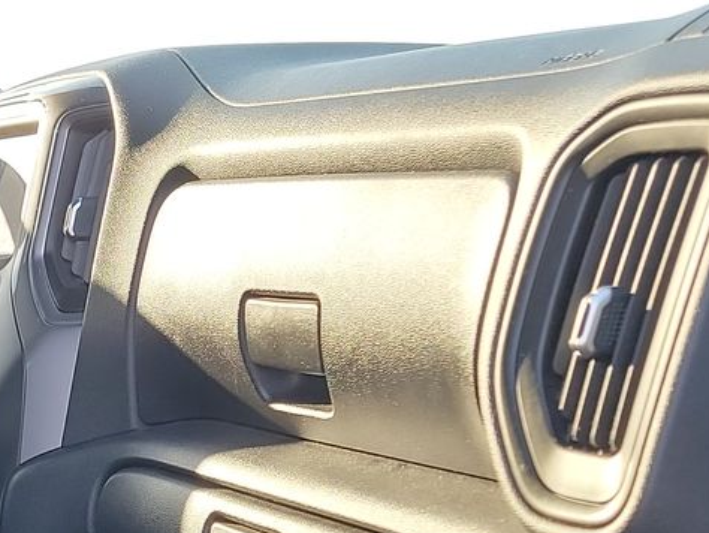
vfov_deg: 17.5
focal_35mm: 81
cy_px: 609
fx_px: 1660
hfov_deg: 20.8
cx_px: -325
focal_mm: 6.7
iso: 116
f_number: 1.8
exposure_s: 1/59
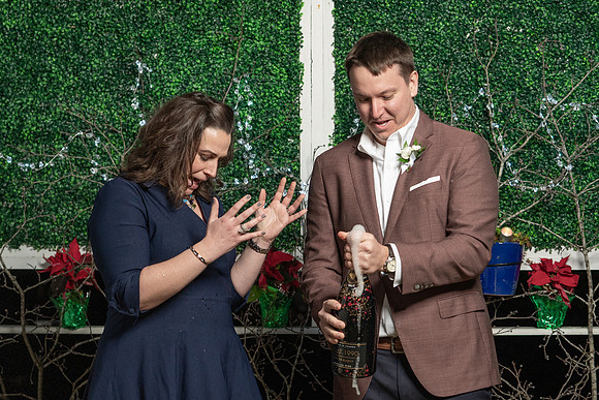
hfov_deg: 20.3
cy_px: 160
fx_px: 1671
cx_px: 266
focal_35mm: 100
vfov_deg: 13.6
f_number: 4
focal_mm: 80
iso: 2000
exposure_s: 1/250
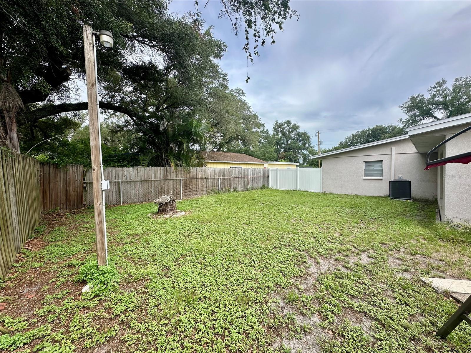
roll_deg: +0.4
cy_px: 176
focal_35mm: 14
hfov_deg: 102.1
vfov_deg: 85.7
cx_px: 236
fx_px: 190
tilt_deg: -1.1
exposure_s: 1/963
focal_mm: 2.22
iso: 40
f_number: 2.2
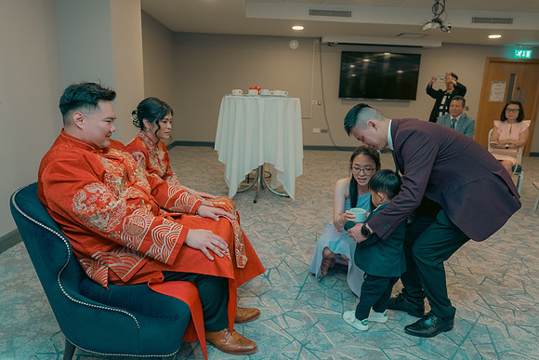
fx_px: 374
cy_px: 180
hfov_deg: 71.5
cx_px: 270
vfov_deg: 51.3
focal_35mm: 25
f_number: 3.5
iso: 2500
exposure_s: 1/160
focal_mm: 25
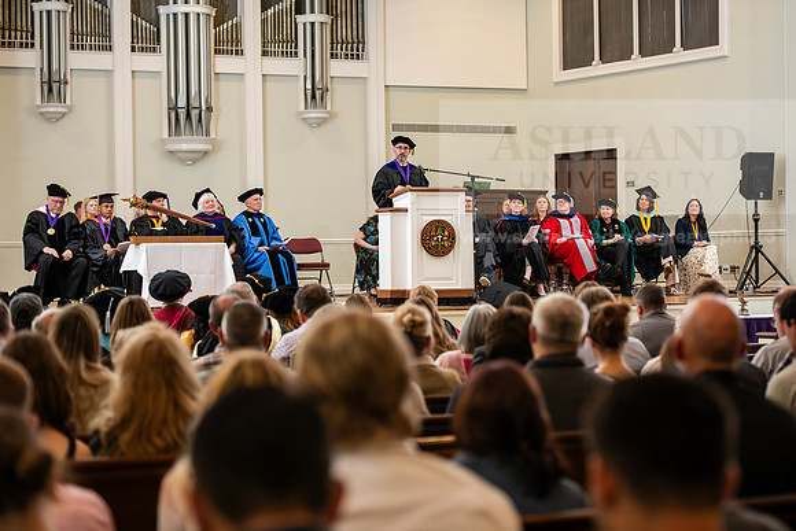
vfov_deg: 16.1
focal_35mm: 85
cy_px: 266
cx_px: 398
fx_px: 1880
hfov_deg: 23.9
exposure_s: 1/200
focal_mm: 85
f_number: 3.2
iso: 1250
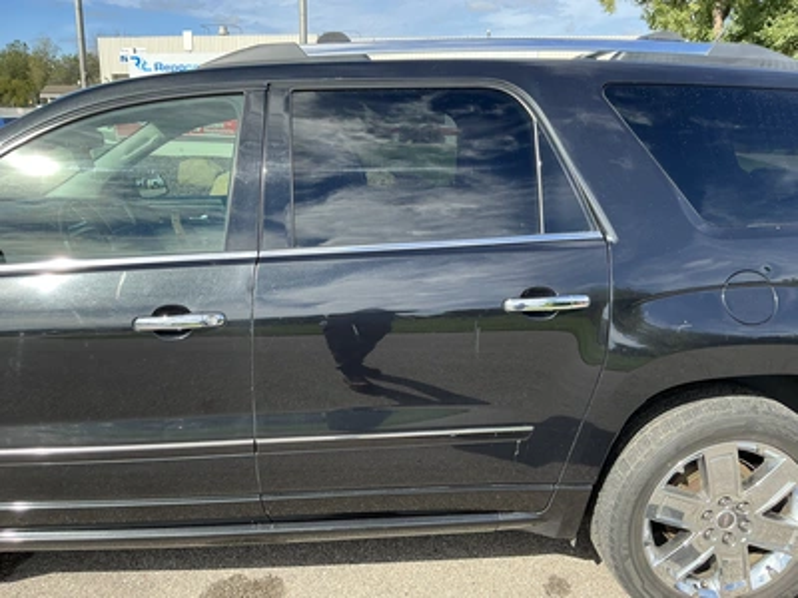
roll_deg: -2.3
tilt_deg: -15.4
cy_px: 299
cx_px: 399
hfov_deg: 63.4
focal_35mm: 28
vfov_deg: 49.7
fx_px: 645
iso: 25
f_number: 1.8
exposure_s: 1/635
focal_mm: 3
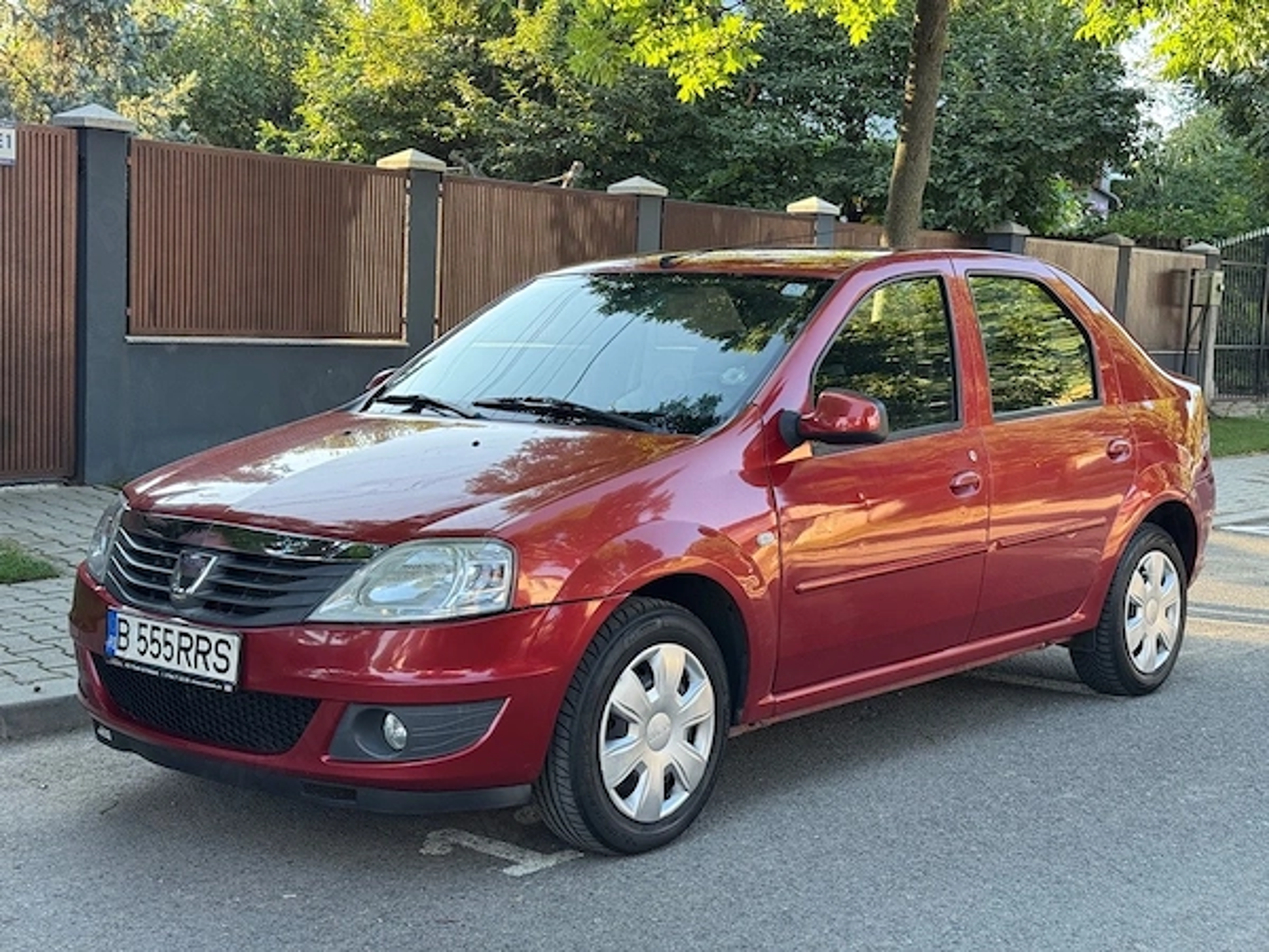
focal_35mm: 48
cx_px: 634
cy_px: 476
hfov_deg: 39.7
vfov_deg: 30.3
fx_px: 1760
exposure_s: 1/136
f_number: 1.78
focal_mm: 6.76
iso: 50
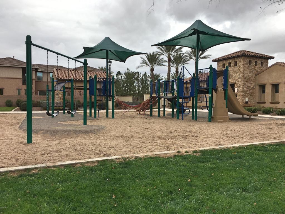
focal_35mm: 29
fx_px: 239
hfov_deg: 61.7
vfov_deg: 48.2
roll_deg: +0.0
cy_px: 107
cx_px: 142
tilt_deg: -1.8
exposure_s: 1/801
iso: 25
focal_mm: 4.15
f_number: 2.2
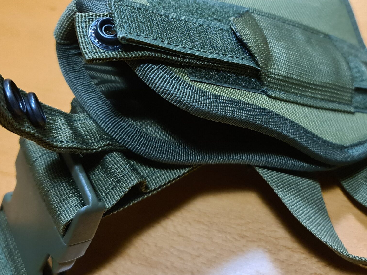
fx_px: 445
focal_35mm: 42
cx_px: 202
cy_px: 83
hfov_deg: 44.7
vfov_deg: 33.9
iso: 640
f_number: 1.8
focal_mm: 7
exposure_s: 1/100
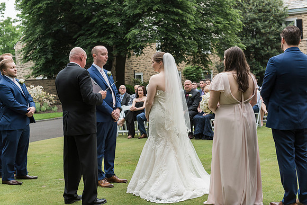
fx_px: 495
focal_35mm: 58
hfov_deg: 34.5
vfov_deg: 23.4
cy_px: 102
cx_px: 154
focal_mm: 58
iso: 800
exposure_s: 1/640
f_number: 4
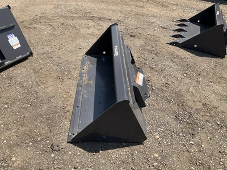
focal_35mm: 29
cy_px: 85
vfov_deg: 48.2
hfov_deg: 61.7
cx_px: 114
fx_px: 190
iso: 25
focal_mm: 3
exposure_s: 1/1279
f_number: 1.8
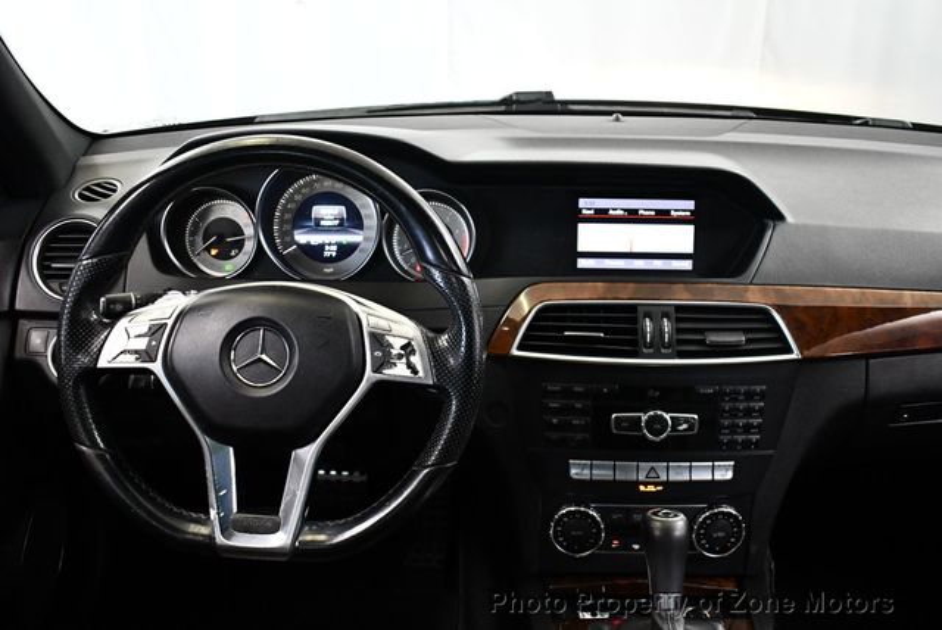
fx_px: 943
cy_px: 315
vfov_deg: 36.9
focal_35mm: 36
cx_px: 471
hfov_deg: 53.1
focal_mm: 18
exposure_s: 1/125
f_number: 3.5
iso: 3200
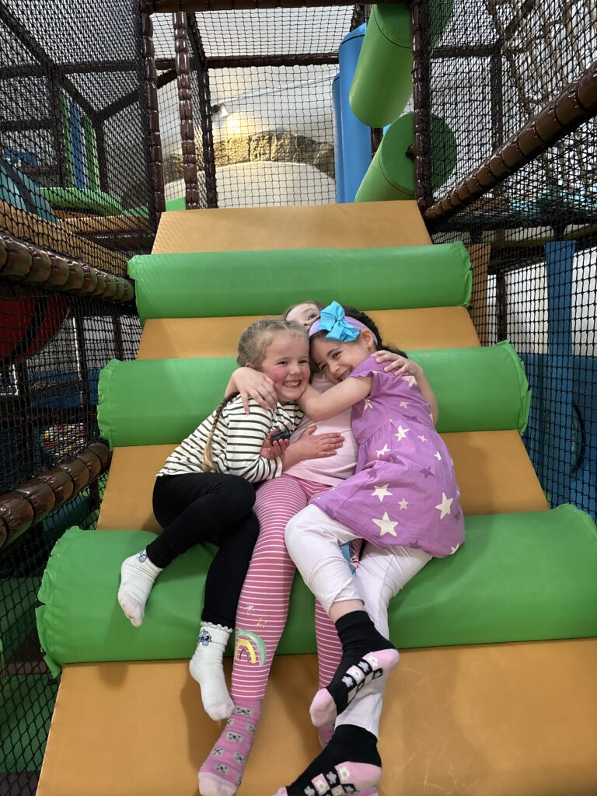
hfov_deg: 53.1
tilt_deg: -6.6
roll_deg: +2.0
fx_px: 598
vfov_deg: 67.3
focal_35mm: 26
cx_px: 298
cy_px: 398
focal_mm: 5.96
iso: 400
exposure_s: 1/50
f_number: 1.6
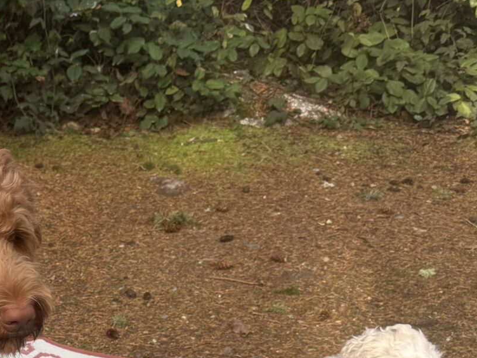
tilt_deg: -24.8
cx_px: -125
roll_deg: -1.3
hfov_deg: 23.1
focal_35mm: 76
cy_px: 476
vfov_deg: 18.0
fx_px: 1047
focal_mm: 6.76
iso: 64
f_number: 1.78
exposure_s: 1/220
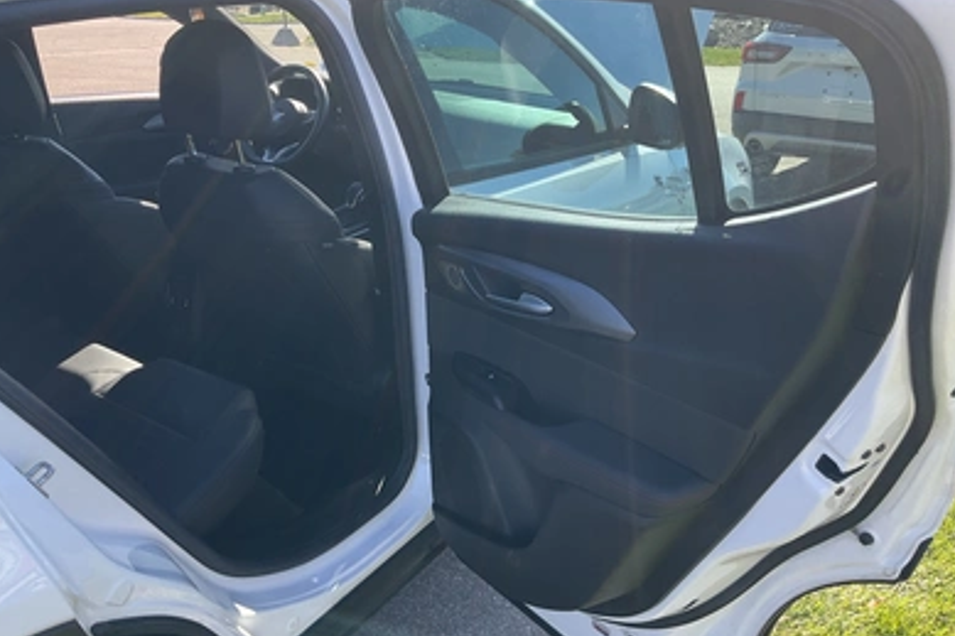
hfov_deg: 60.3
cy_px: 317
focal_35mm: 31
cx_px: 471
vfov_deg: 42.3
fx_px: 822
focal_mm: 3
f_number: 1.8
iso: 25
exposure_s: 1/265
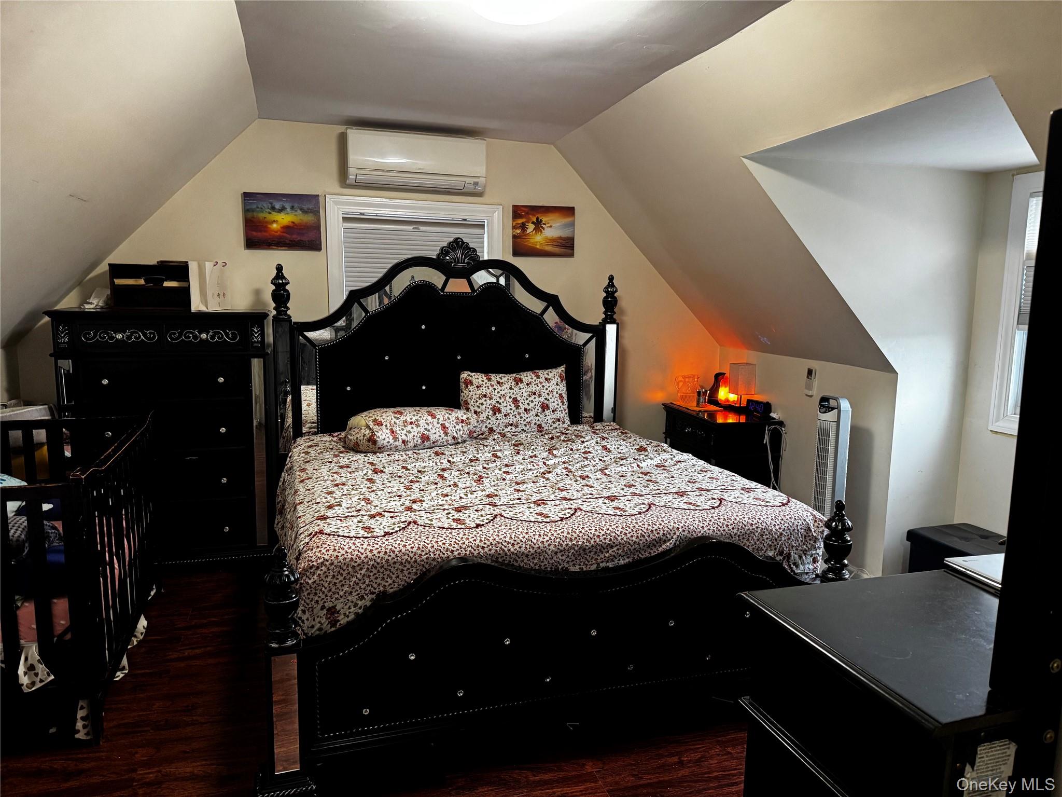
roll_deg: -0.9
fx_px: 736
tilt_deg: -8.1
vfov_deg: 56.8
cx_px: 531
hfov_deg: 71.6
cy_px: 398
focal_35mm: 24
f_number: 1.78
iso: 320
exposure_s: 1/60
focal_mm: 6.76
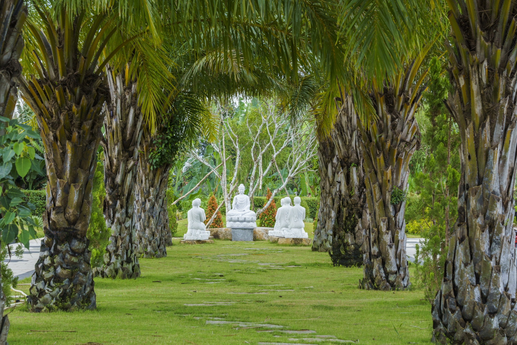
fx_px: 1335
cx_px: 258
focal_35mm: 93
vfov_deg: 14.7
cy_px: 172
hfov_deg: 21.9
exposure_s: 1/200
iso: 500
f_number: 8
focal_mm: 62
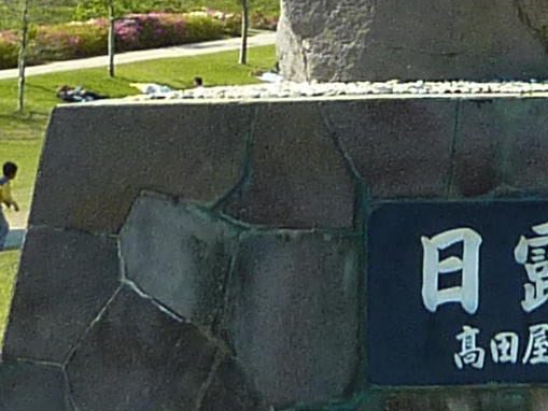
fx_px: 3056
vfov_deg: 7.4
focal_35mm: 193
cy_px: -367
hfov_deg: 10.1
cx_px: 655
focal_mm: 4.4
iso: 80
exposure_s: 1/320
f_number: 4
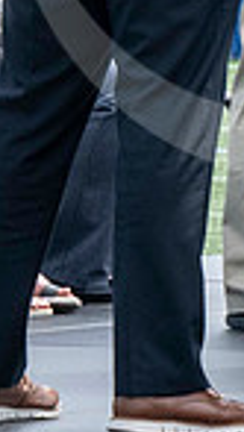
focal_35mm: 587
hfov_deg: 2.1
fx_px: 6732
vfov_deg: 3.7
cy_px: -281
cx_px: 94
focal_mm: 70
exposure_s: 1/250
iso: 200
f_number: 13
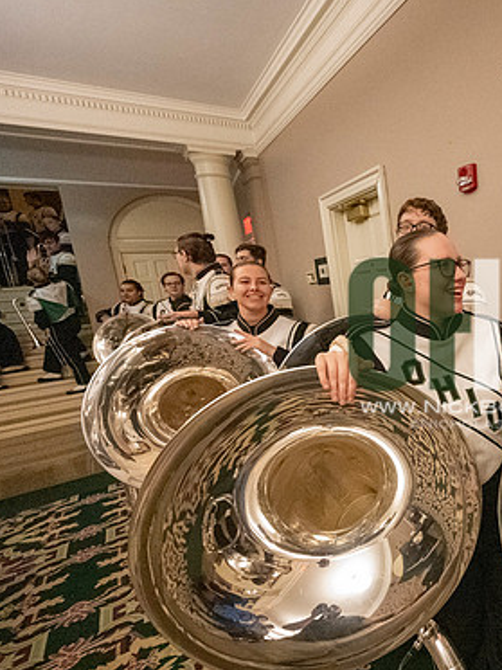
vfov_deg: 79.0
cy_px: 343
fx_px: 406
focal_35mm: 21
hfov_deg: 52.5
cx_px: 484
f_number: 4.5
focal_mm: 14
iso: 25600
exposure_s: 1/250
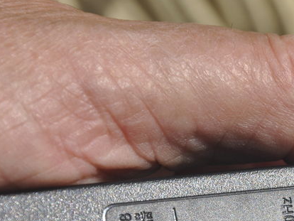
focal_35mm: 365
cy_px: 227
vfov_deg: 4.1
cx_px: 257
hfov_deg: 5.4
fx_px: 3103
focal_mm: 105
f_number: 10
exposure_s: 1/400
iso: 200
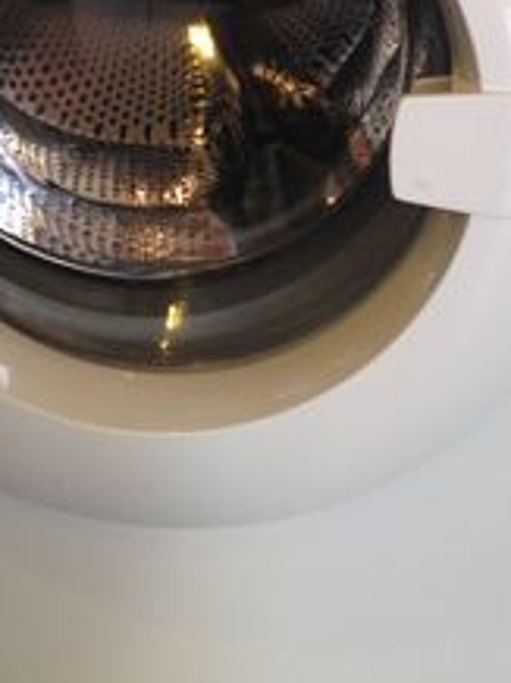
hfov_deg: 16.1
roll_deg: -2.5
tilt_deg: -16.6
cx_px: 147
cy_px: -19
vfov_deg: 20.8
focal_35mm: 91
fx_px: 1795
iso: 64
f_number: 2.4
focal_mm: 4.12
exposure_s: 1/20
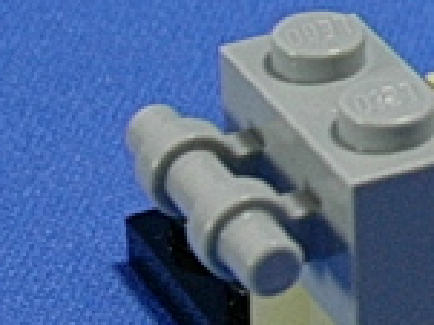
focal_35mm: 254
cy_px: -43
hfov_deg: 7.7
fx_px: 3182
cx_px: 647
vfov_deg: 5.8
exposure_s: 1/30.2
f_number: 3.4
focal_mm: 9
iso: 70
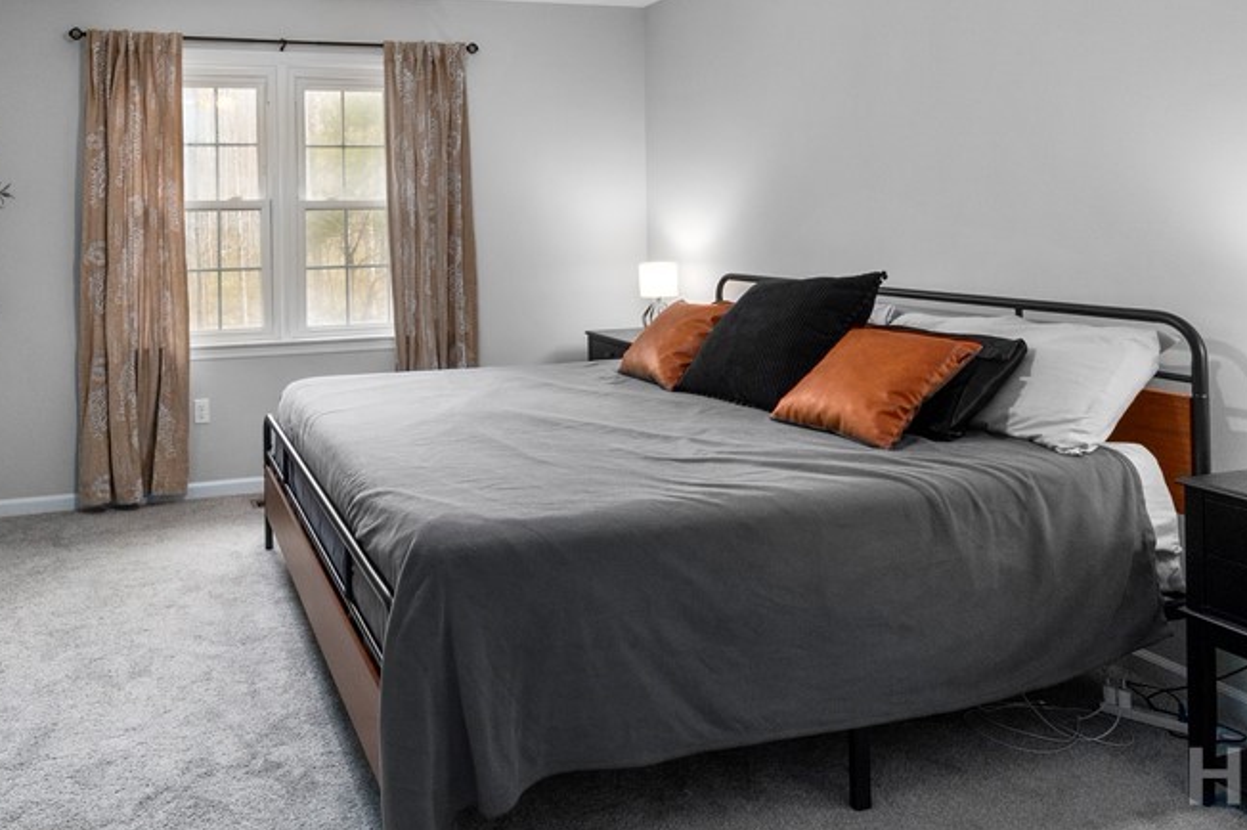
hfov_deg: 69.1
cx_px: 398
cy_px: 228
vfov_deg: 49.6
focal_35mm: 25
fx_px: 865
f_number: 8
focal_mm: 10
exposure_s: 1/13
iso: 500
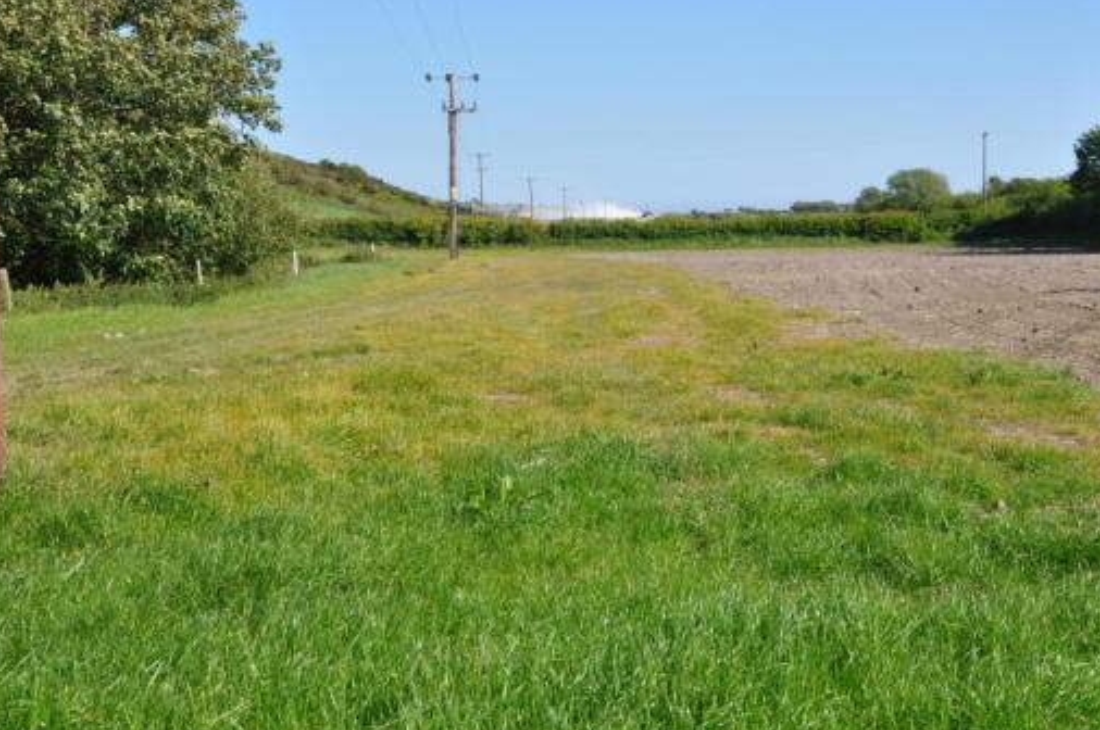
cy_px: 326
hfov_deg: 40.4
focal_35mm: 49
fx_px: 1485
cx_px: 689
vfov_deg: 27.6
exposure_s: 1/160
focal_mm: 25
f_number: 13
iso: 200
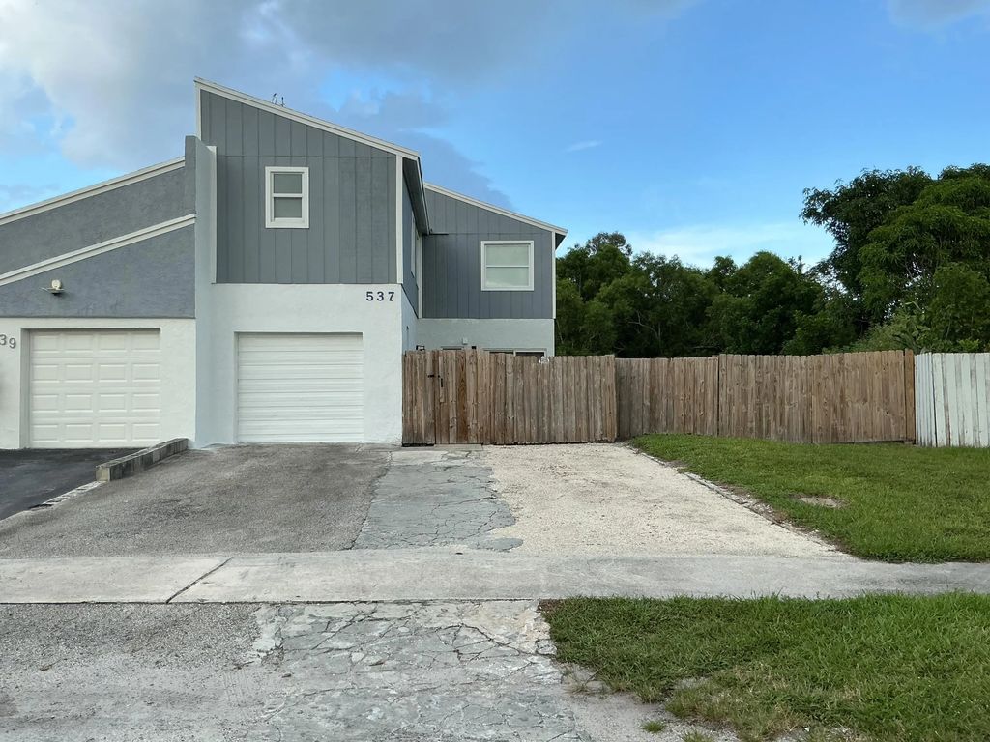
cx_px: 495
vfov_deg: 48.2
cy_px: 371
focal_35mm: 29
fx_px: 829
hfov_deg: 61.7
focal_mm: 3
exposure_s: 1/635
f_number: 1.8
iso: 25
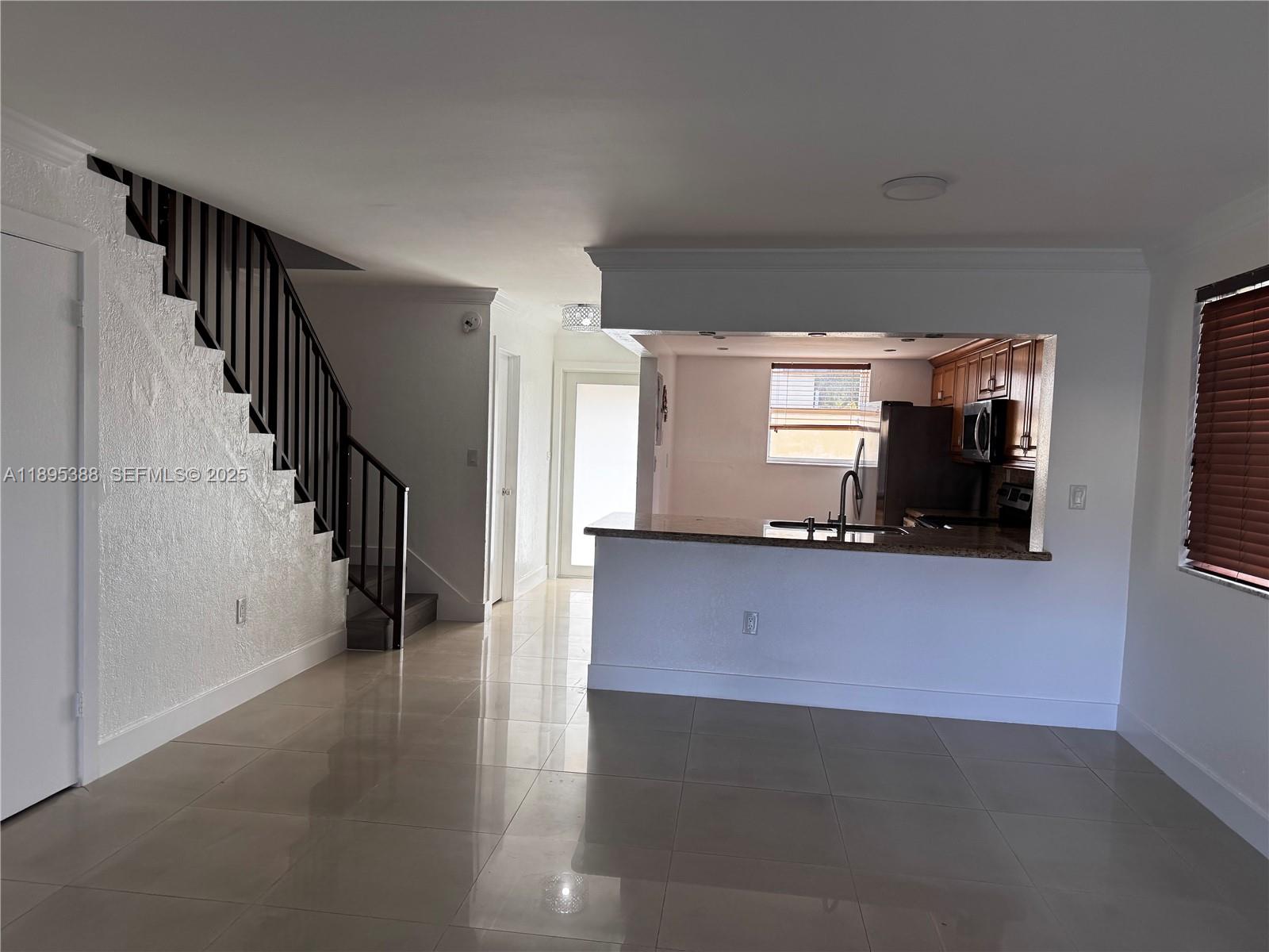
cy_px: 476
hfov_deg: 71.6
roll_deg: -2.6
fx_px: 880
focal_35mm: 24
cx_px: 634
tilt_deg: -5.8
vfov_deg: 56.8
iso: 100
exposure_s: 1/167
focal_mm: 6.76
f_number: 1.78
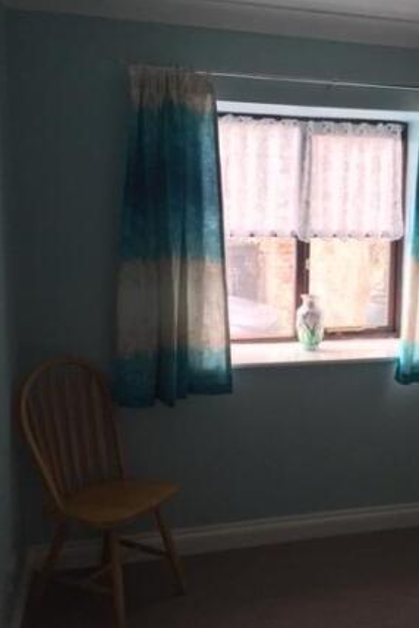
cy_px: 318
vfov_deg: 47.4
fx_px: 716
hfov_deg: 31.9
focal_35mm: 41
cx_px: 329
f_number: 2.2
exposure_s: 1/33
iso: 200
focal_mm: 4.15
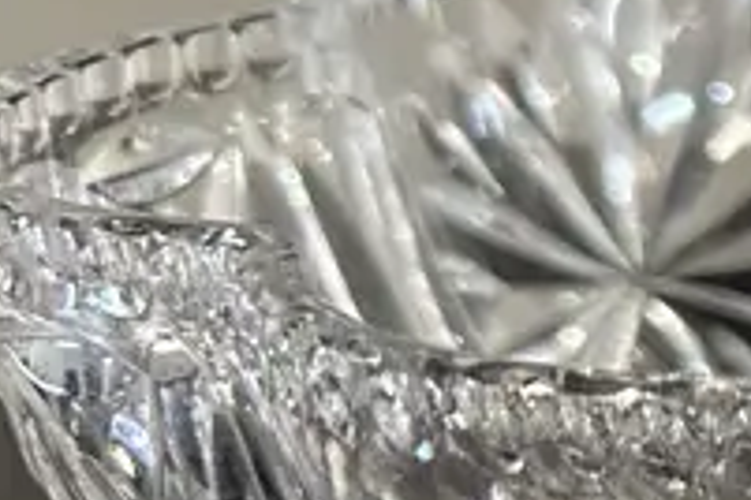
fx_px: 2649
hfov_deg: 12.7
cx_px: 1782
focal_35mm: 127
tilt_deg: -20.9
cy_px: 377
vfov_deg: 10.8
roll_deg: -1.3
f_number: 1.78
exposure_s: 1/50
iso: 400
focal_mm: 6.86
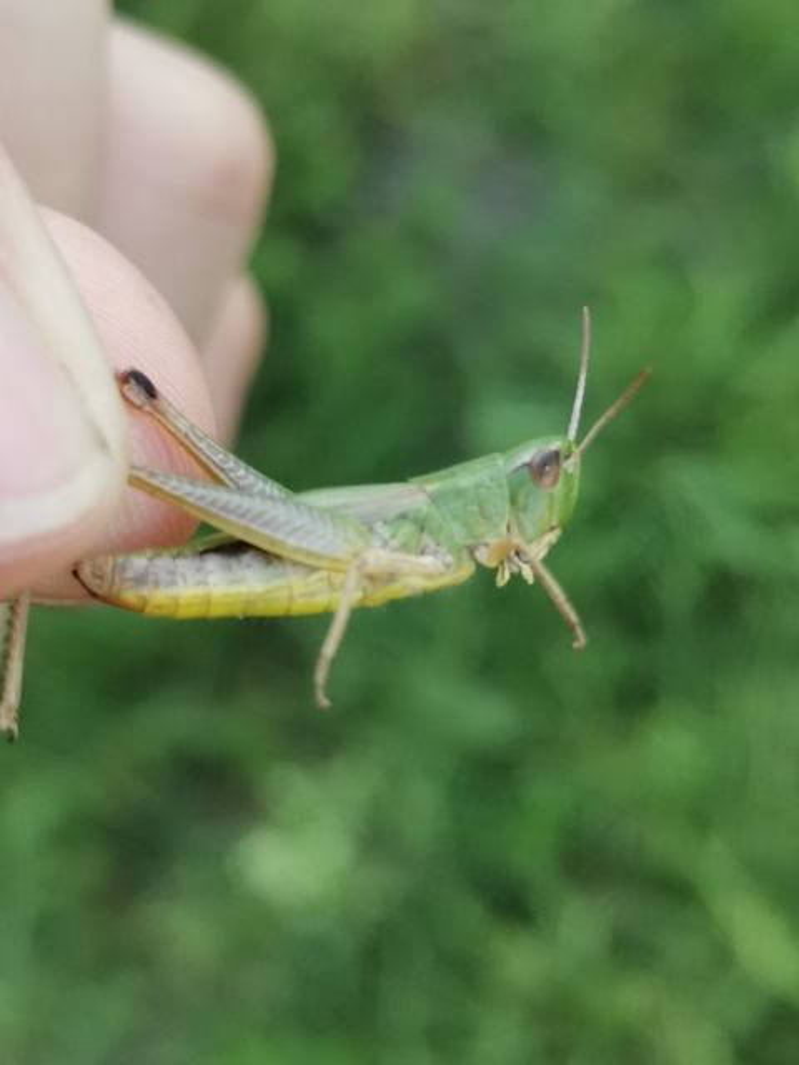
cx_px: 400
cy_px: 532
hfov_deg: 29.7
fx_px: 1508
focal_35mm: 49
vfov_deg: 38.9
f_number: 1.8
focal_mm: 4.75
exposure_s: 1/120
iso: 125
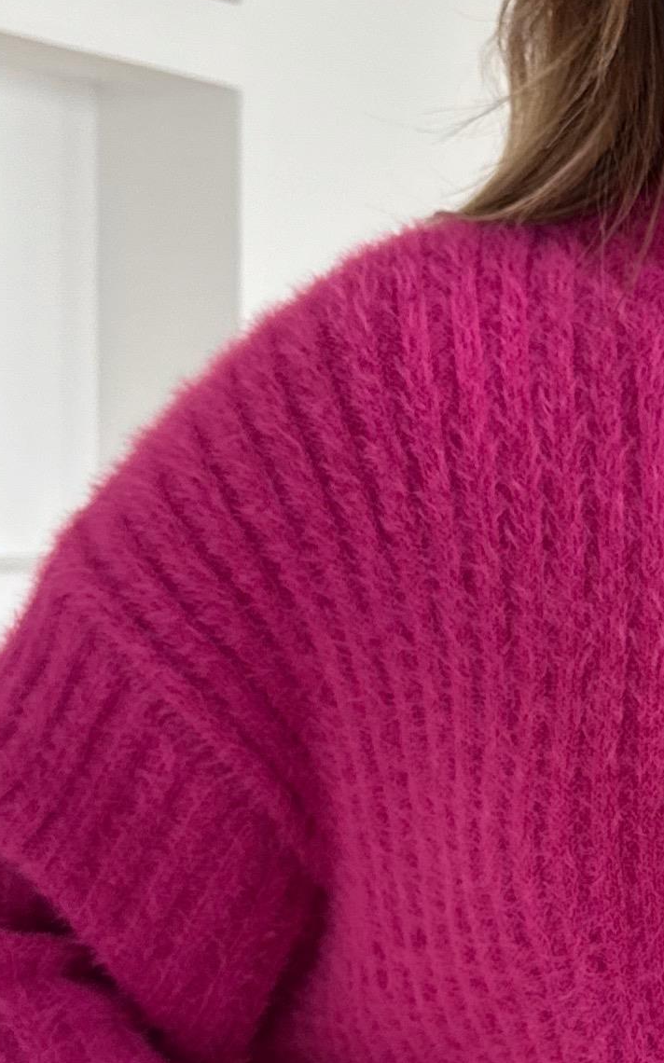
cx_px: 984
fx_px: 2607
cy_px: 782
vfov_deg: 22.9
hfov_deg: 13.7
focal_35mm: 90
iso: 125
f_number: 1.78
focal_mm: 6.86
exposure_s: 1/121
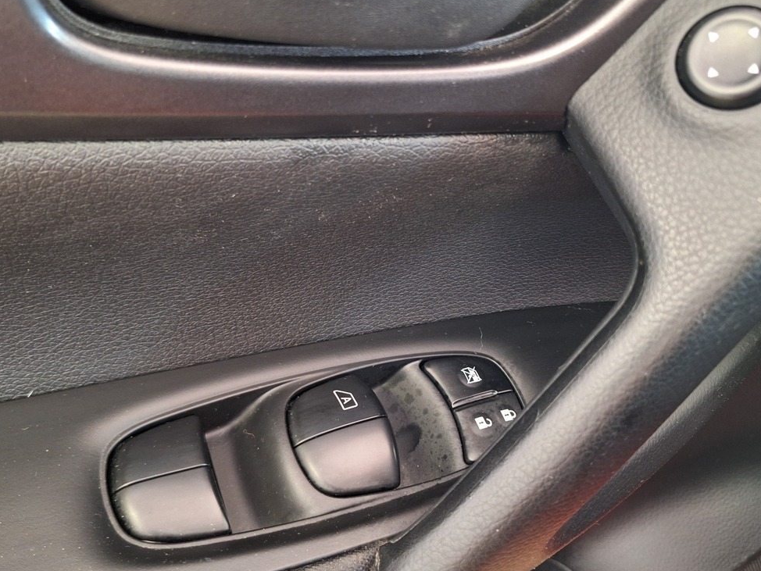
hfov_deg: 53.9
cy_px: 255
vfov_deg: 41.8
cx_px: 410
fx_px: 748
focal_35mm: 34
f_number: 1.8
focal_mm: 5.54
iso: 400
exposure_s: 1/25
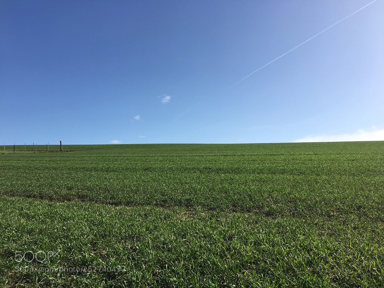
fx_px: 322
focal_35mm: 29
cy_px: 144
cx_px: 192
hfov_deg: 61.7
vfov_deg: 48.2
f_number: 2.2
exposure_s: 1/1672
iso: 25
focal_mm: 4.15
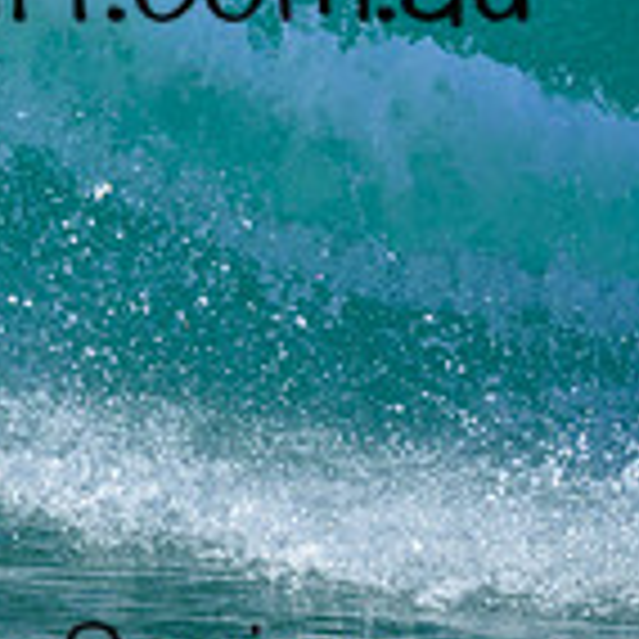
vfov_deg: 0.5
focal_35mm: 3510
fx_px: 73305
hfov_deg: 0.5
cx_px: 126
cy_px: -238
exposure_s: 1/4000
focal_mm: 800
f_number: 6.3
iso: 1100
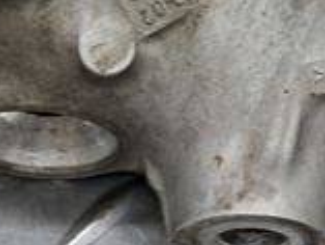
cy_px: -171
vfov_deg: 12.5
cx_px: 265
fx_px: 1034
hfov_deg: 17.7
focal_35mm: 110
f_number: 1.8
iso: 80
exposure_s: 1/50
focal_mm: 4
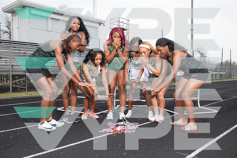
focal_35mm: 35
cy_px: 79
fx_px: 230
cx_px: 118
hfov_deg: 54.4
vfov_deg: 37.9
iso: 250
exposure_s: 1/400
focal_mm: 35
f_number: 6.3
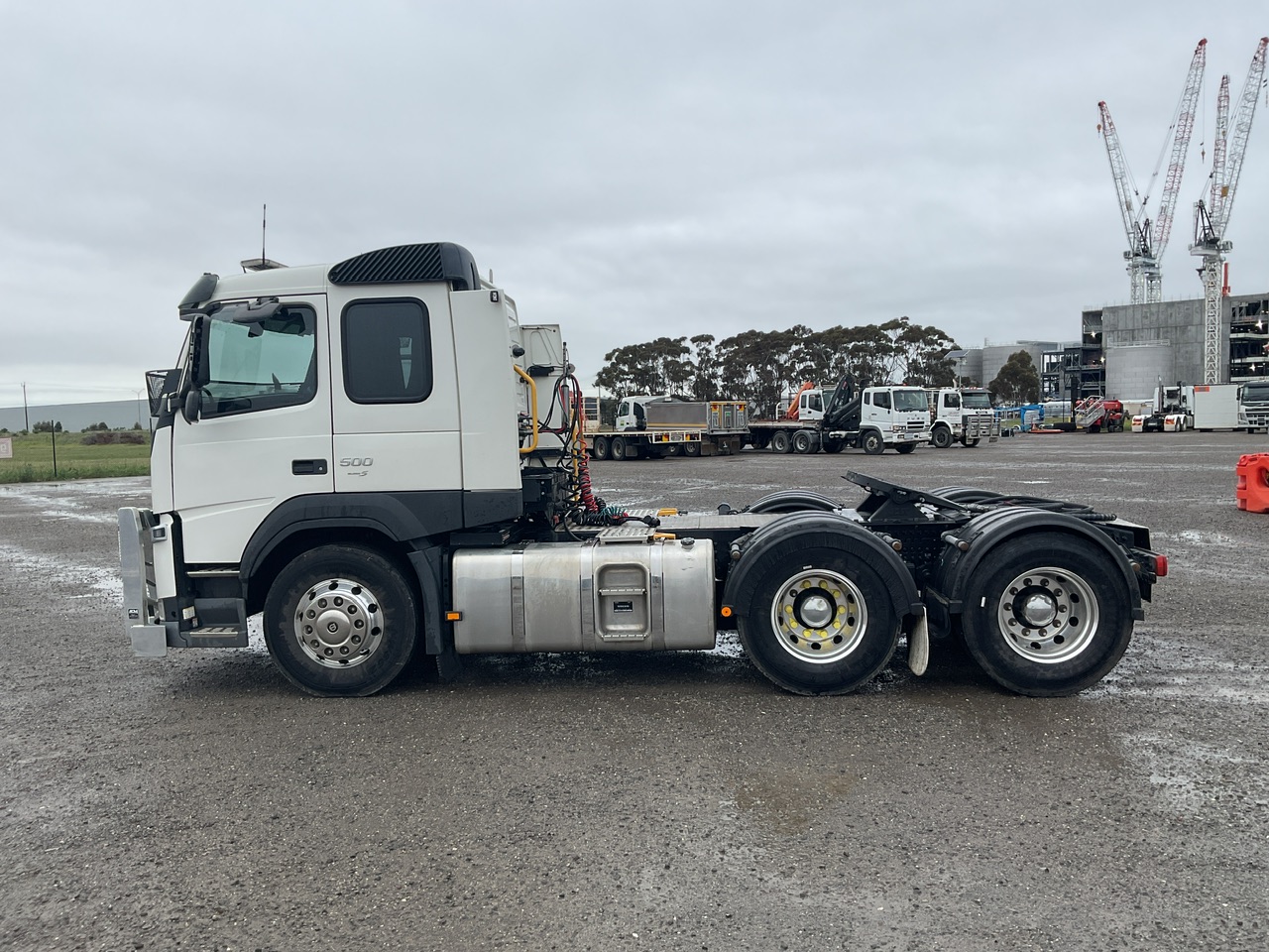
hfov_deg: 61.7
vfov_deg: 48.2
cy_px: 476
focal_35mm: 29
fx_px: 1063
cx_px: 634
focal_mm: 3
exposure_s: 1/627
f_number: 1.8
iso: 16
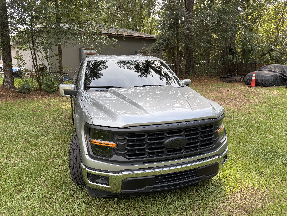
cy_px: 108
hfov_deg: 67.3
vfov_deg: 53.1
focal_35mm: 26
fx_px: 216
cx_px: 144
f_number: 1.6
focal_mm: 5.96
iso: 64
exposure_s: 1/680
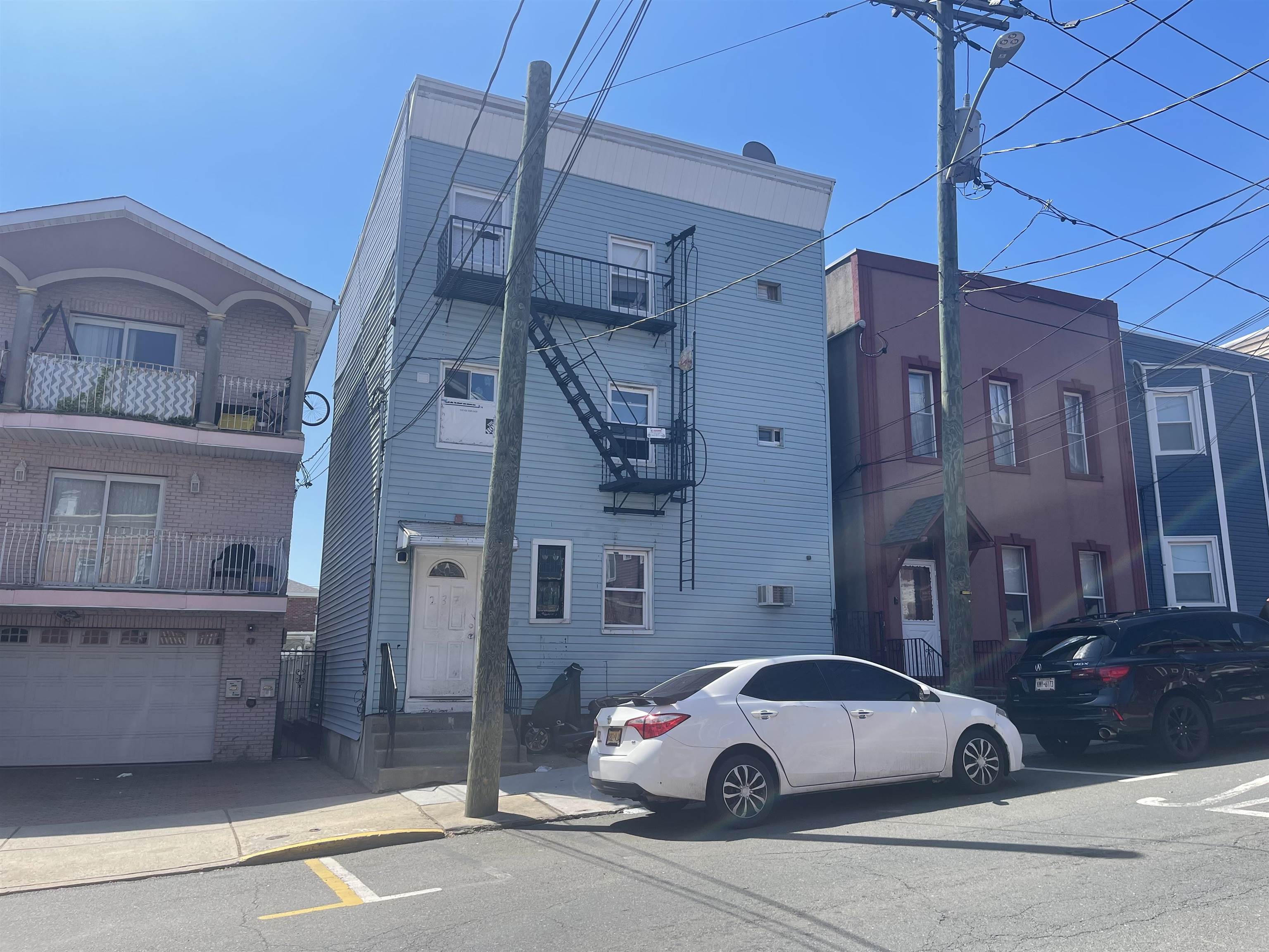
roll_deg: +0.2
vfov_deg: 54.9
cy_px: 476
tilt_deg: +11.4
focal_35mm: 25
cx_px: 634
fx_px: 916
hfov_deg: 69.4
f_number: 1.6
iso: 32
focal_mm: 5.1
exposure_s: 1/2083
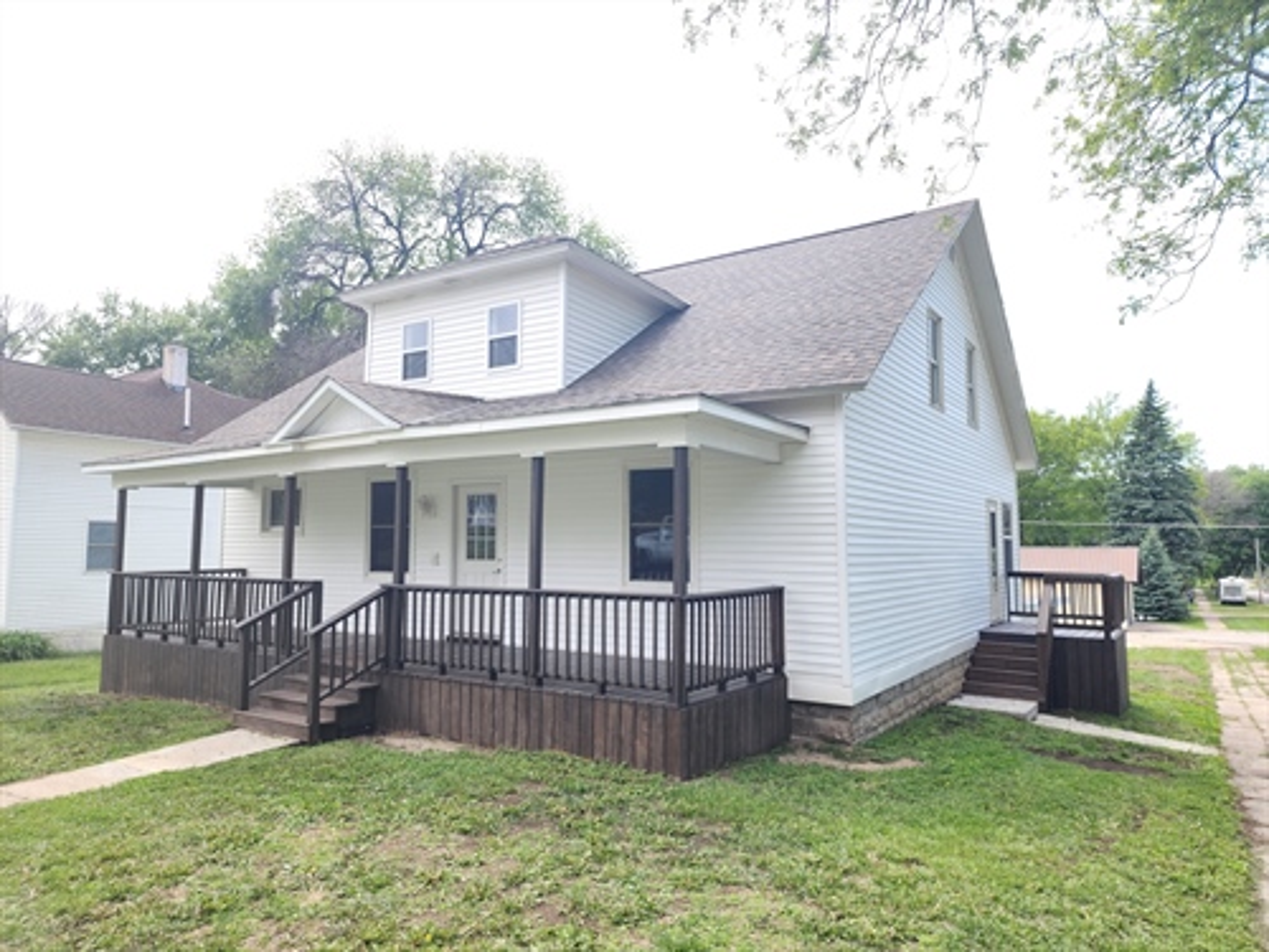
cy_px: 476
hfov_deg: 73.9
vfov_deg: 58.9
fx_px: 843
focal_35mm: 23
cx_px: 634
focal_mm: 6.4
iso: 12
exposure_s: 1/292
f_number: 1.8
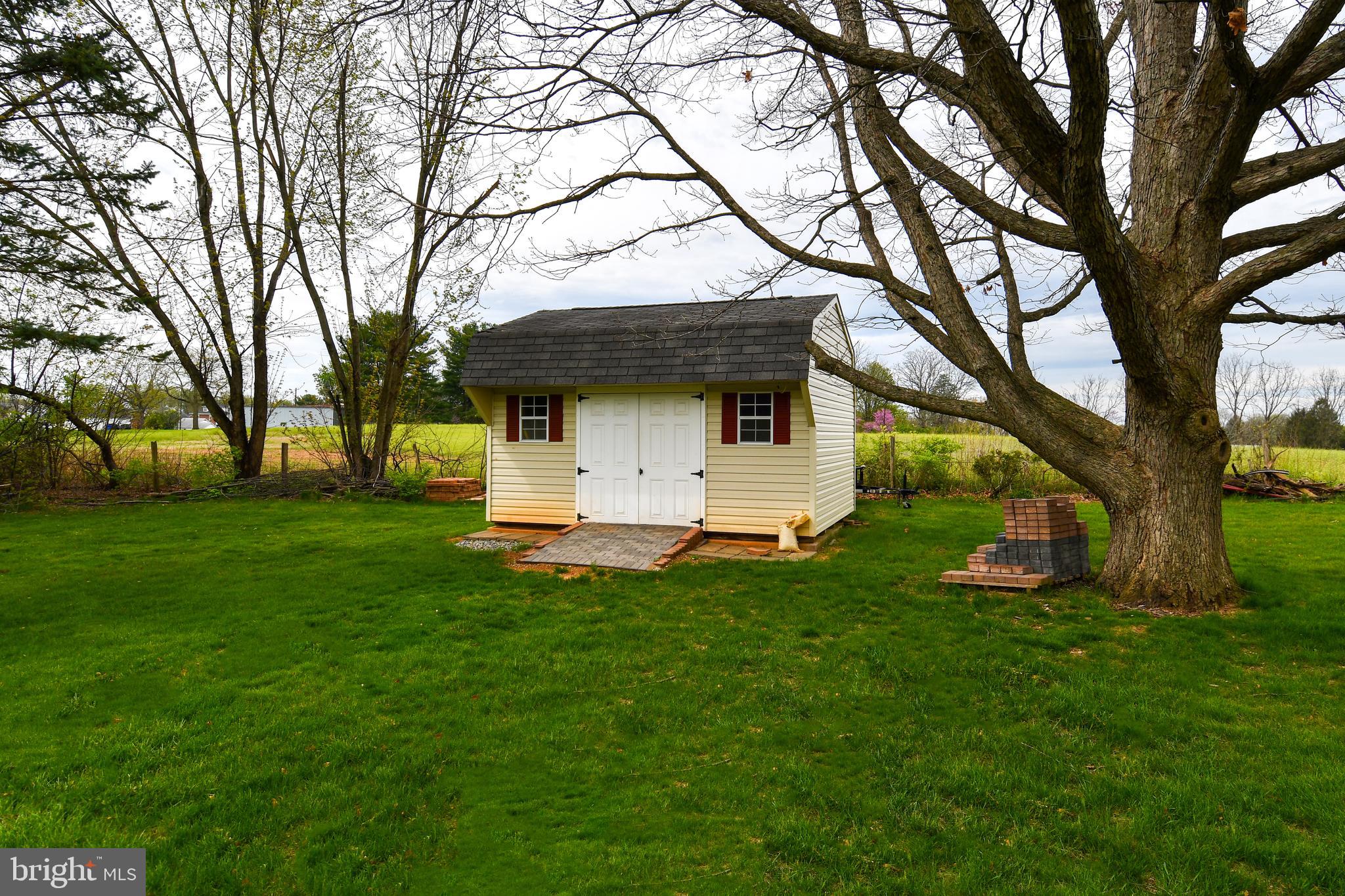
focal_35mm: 19
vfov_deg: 64.5
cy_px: 448
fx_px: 710
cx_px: 672
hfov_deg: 86.9
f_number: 8
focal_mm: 13
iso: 100
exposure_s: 1/250
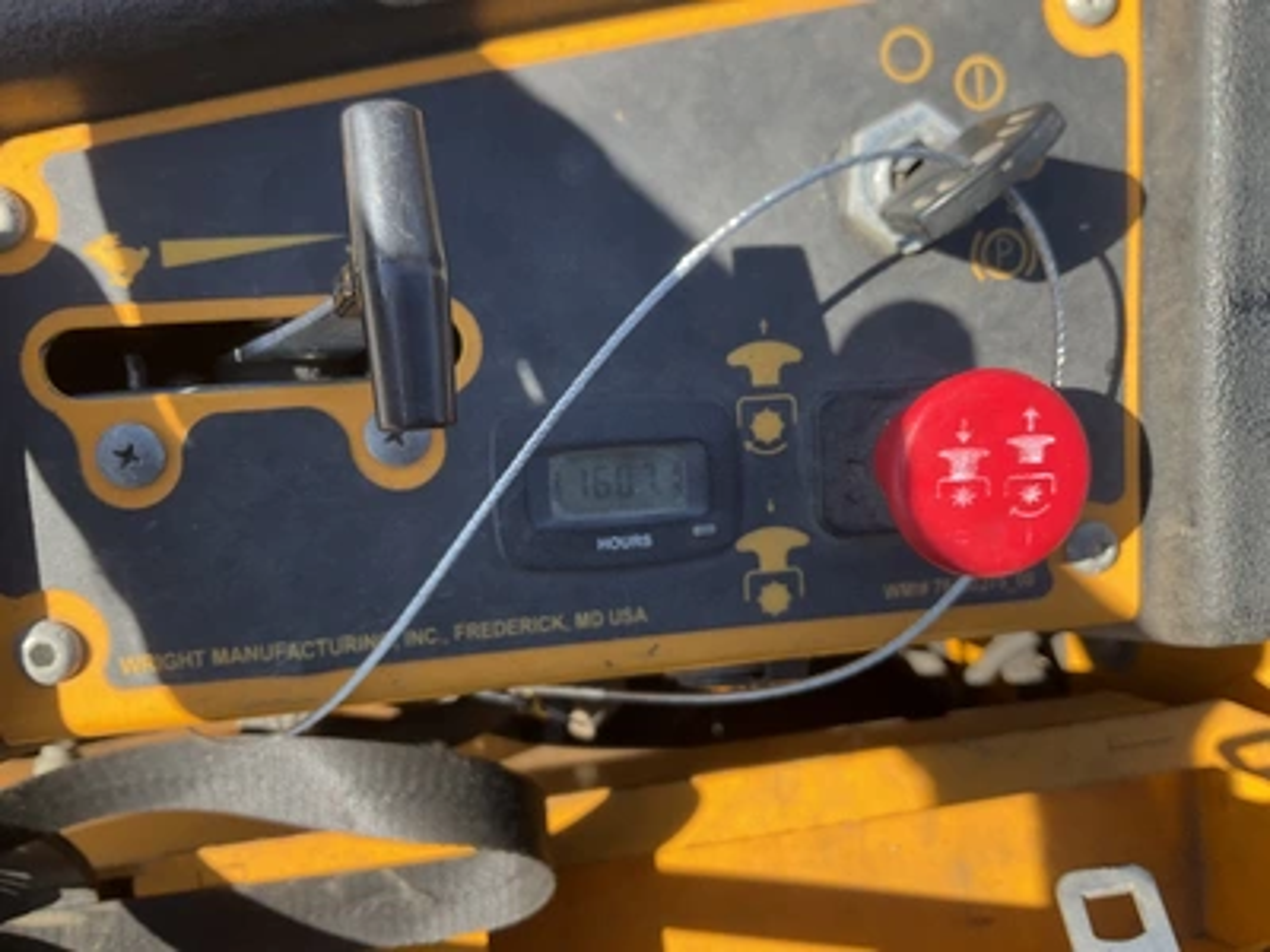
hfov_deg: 61.7
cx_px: 635
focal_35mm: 29
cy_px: 476
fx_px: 1064
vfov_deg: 48.2
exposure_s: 1/365
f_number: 1.8
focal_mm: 3
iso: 25
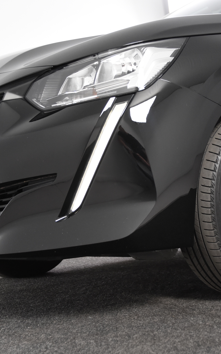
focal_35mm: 72
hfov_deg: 18.1
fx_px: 692
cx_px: 147
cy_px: 178
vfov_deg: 28.7
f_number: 4
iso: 1600
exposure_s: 1/60
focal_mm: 31
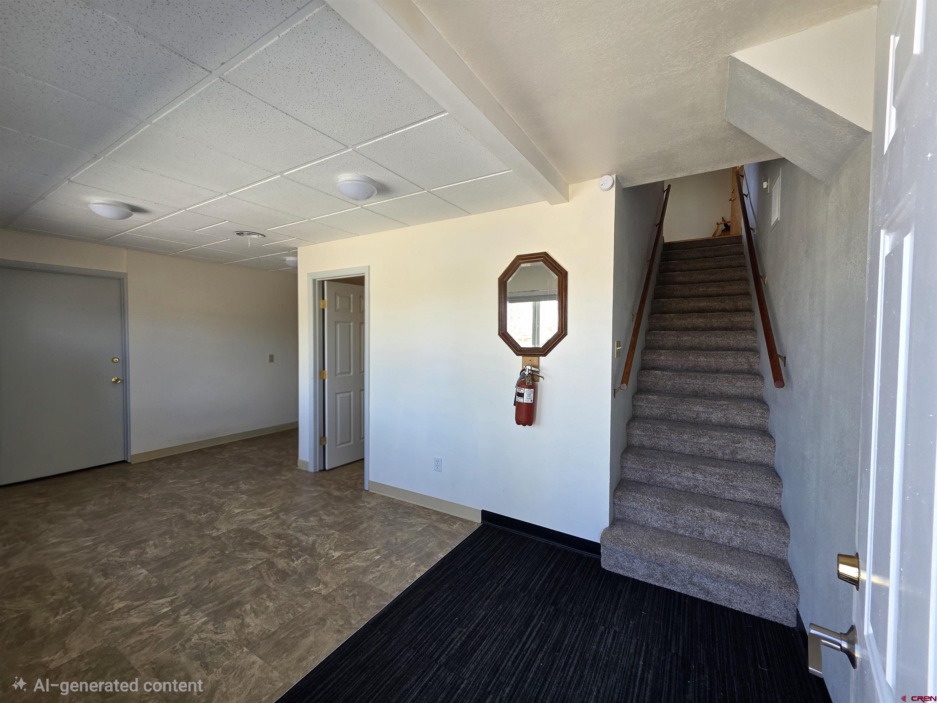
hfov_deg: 106.2
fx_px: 352
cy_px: 352
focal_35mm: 13
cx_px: 468
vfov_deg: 89.9
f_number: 1.9
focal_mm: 2.2
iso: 64
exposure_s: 1/120
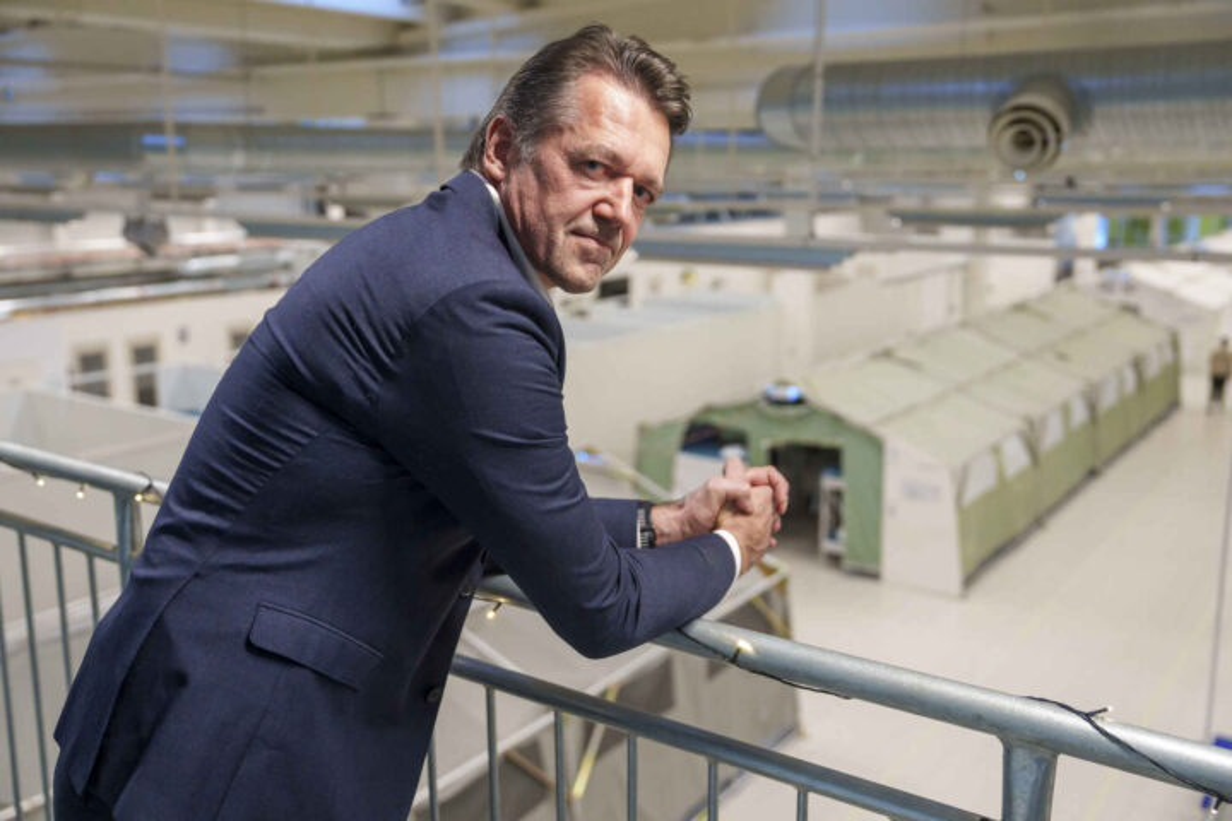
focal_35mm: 35
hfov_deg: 54.4
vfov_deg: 37.9
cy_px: 410
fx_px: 1198
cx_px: 616
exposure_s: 1/200
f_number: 2.8
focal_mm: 35
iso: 1600
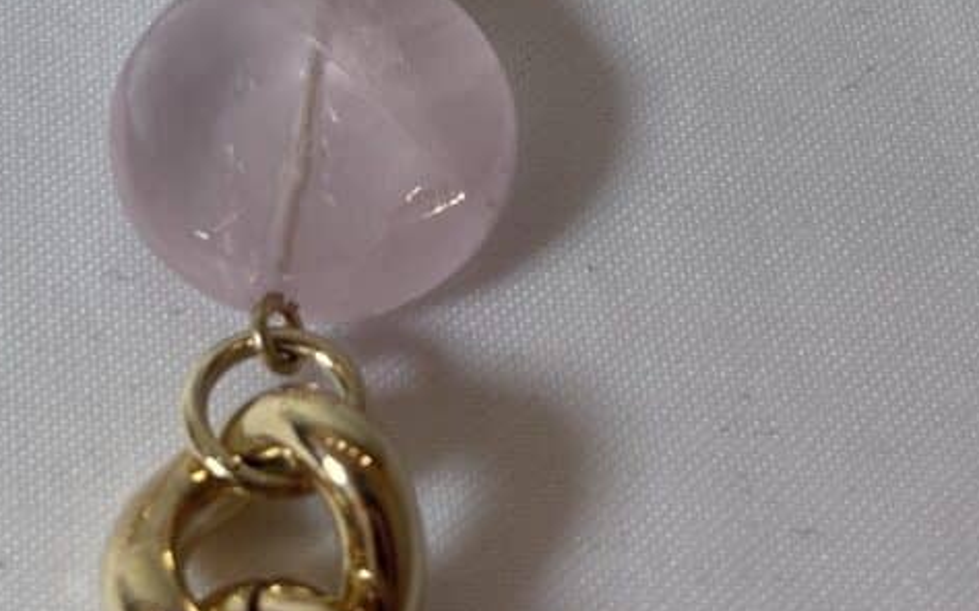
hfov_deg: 17.5
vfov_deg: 10.8
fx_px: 3174
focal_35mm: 119
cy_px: -124
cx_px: 333
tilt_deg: -53.6
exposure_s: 1/100
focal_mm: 5.96
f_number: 1.6
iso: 32
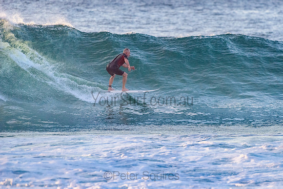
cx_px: 173
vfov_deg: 2.2
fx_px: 4814
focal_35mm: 612
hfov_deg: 3.4
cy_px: 86
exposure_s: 1/2000
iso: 2500
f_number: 5.6
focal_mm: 500
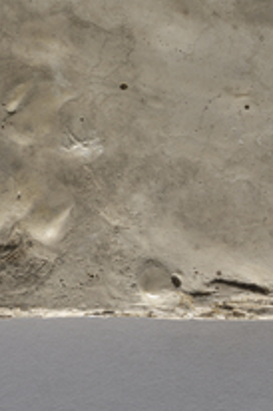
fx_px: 1994
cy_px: -146
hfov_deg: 7.8
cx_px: 130
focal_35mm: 175
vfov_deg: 11.4
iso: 64
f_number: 11
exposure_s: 1/125
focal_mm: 60
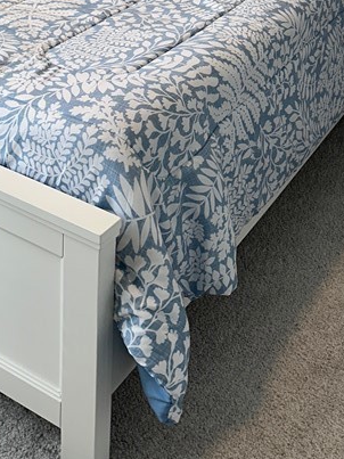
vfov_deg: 27.4
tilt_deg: -13.4
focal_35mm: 61
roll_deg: -3.3
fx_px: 809
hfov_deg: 24.0
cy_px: -110
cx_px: 213
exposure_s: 1/120
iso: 64
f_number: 1.78
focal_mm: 6.86
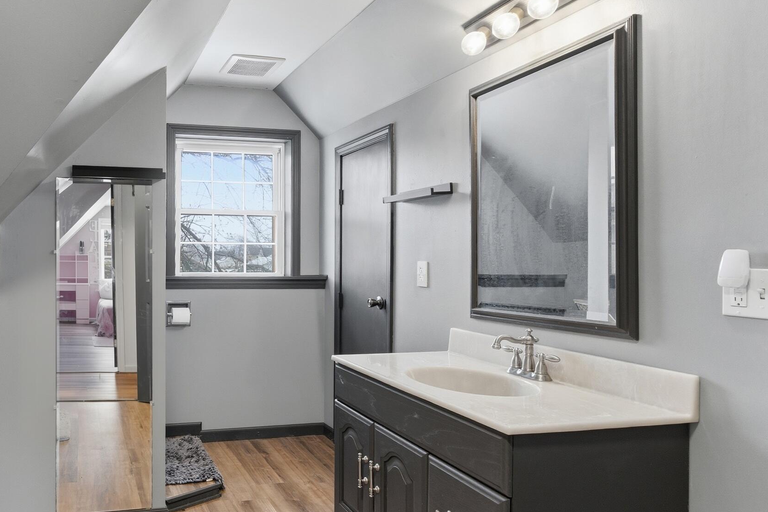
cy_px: 269
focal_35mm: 24
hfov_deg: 69.2
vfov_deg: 53.1
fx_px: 512
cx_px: 198
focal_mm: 16
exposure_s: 1/200
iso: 640
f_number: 8
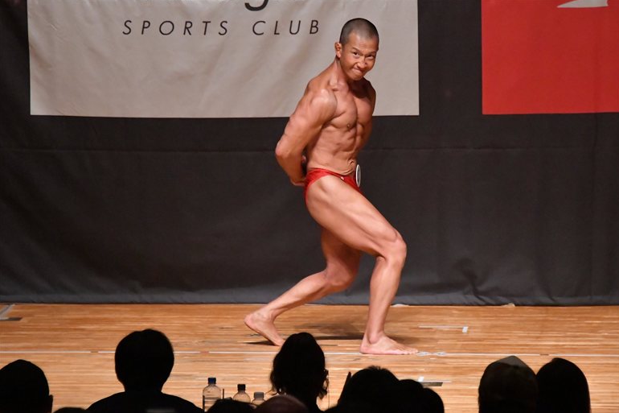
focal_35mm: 302
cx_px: 311
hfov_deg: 6.8
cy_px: 206
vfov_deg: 4.5
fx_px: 5191
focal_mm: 200
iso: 12800
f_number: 5.6
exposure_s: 1/400
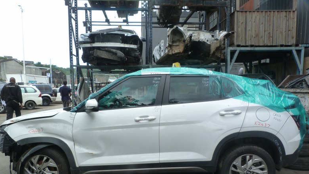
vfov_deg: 40.9
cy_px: 119
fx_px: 229
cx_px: 155
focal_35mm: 28
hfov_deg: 67.9
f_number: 4
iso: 125
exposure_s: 1/200
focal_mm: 4.5
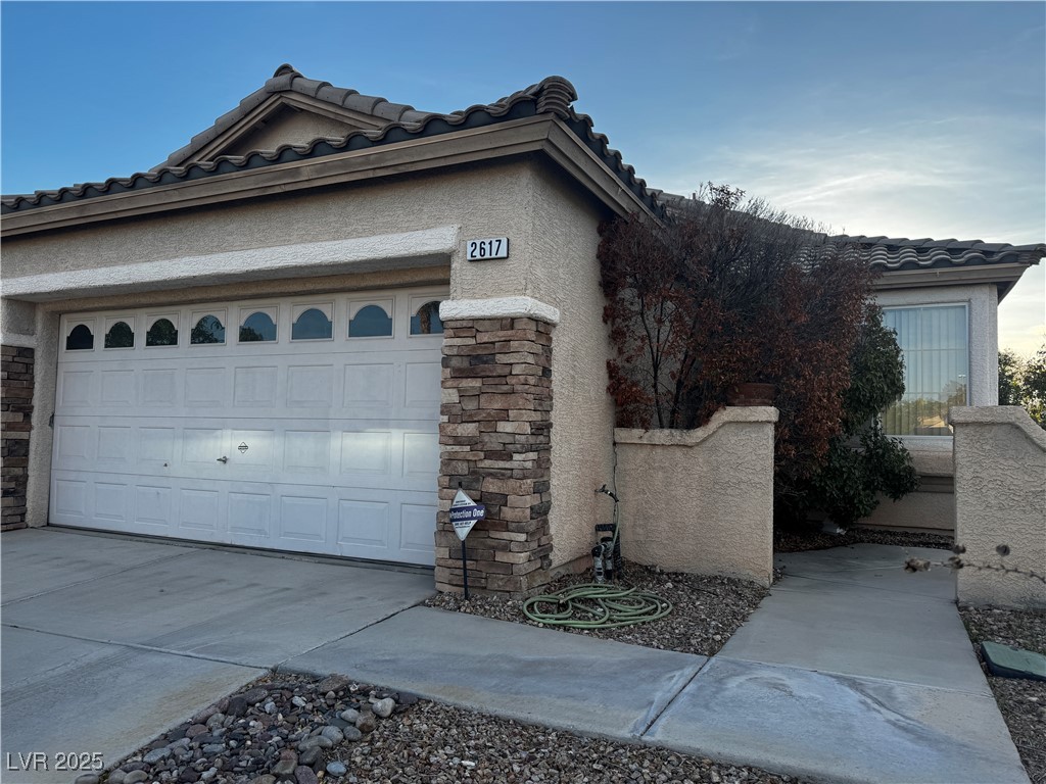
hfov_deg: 71.6
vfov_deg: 56.8
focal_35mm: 24
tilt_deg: +2.6
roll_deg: -1.3
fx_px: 725
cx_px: 523
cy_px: 392
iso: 80
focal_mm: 6.76
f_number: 1.78
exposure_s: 1/1560
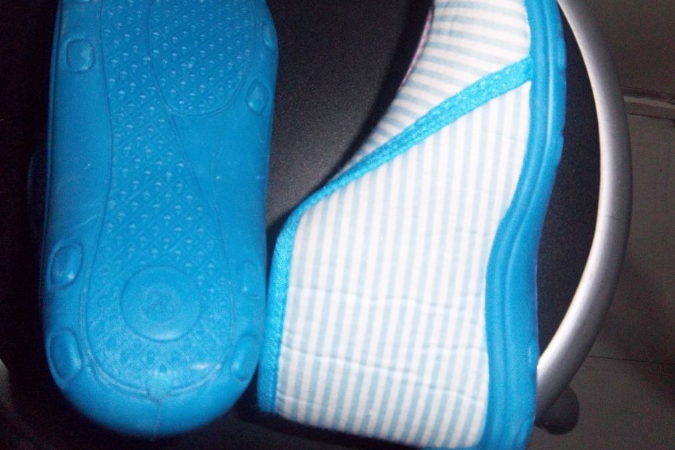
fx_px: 600
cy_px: 182
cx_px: 306
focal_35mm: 32
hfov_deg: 58.6
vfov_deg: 41.0
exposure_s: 1/64
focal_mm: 5.1
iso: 160
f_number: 3.5
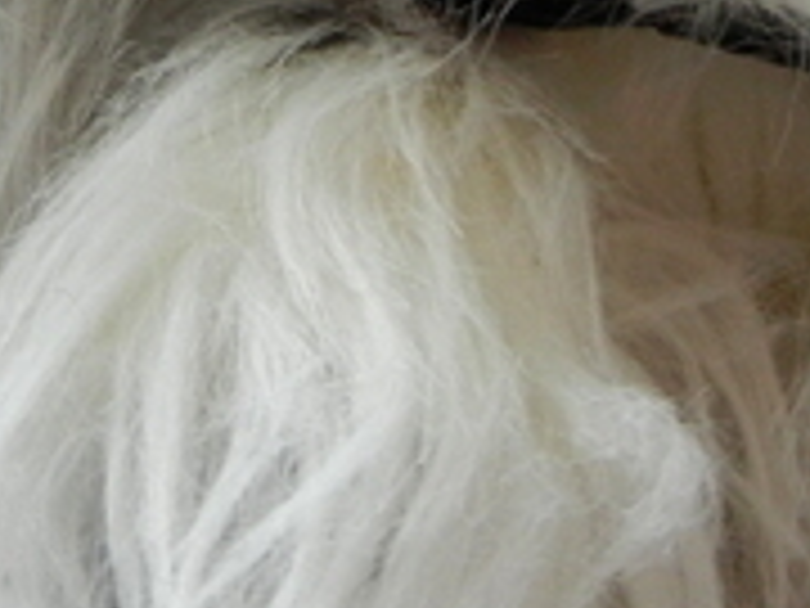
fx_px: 3112
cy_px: -333
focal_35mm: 133
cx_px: -22
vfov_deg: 10.7
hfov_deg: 14.6
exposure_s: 1/30.4
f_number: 3.5
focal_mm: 5.4
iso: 213
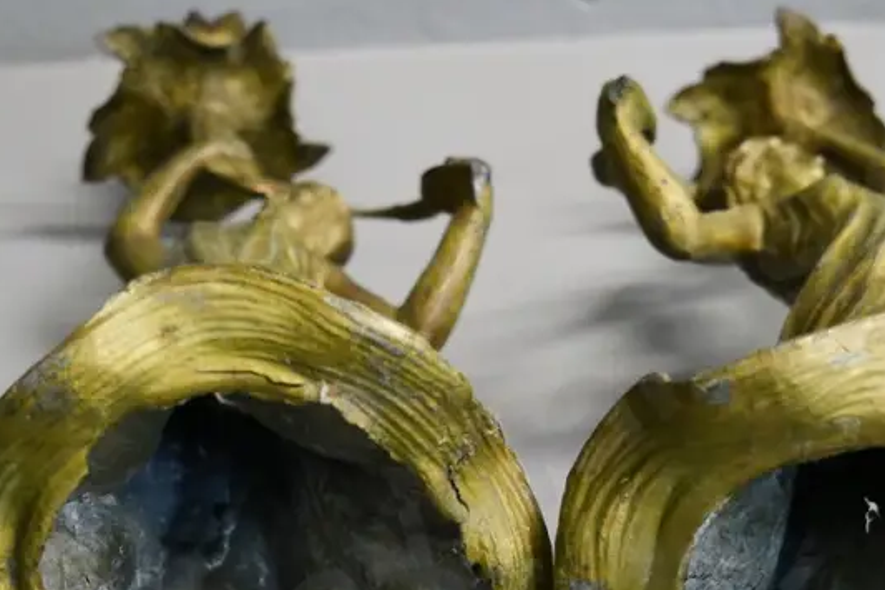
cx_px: 530
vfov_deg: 16.9
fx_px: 1966
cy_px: 465
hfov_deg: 25.3
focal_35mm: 80
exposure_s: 1/125
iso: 3200
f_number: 4.1
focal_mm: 20
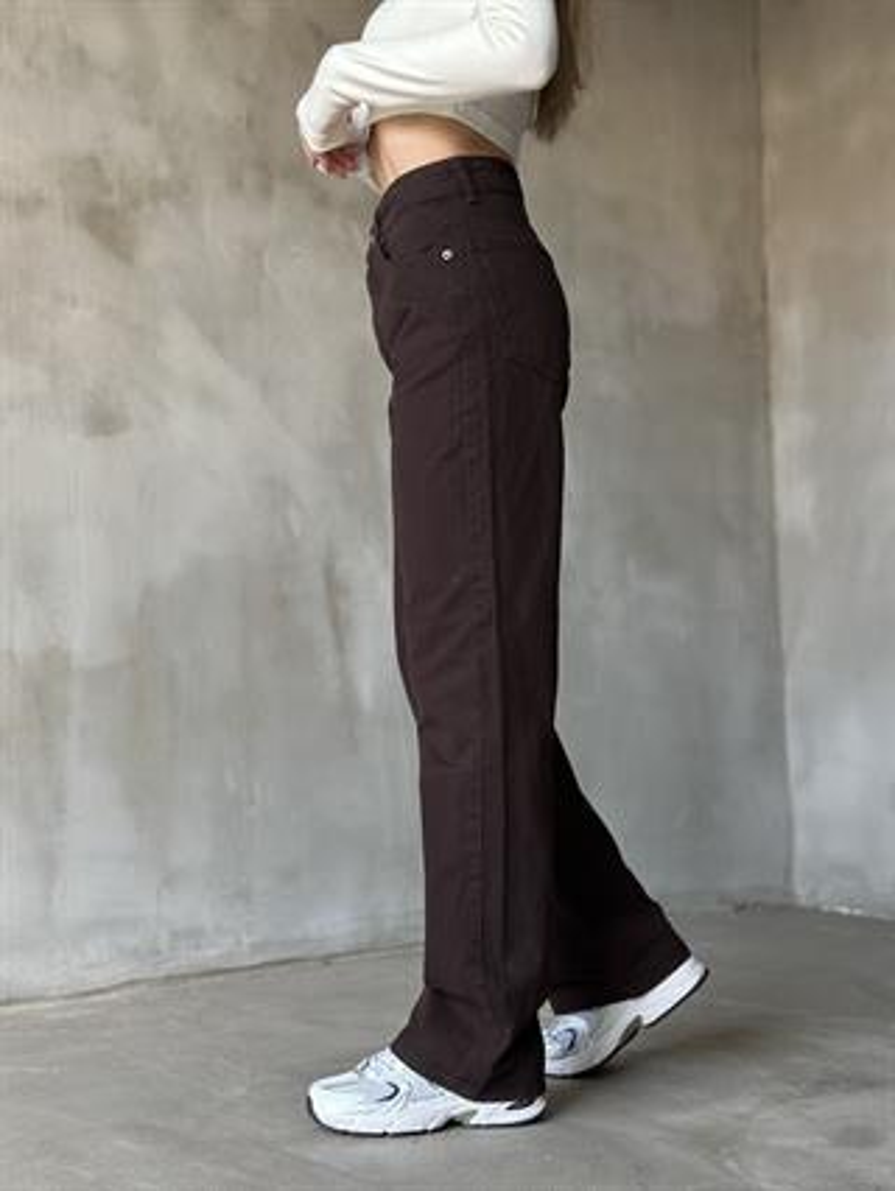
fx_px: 1653
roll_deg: -0.2
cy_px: 596
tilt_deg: +2.9
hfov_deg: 30.3
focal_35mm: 48
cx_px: 448
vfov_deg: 39.6
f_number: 1.78
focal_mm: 6.86
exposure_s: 1/57
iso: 400
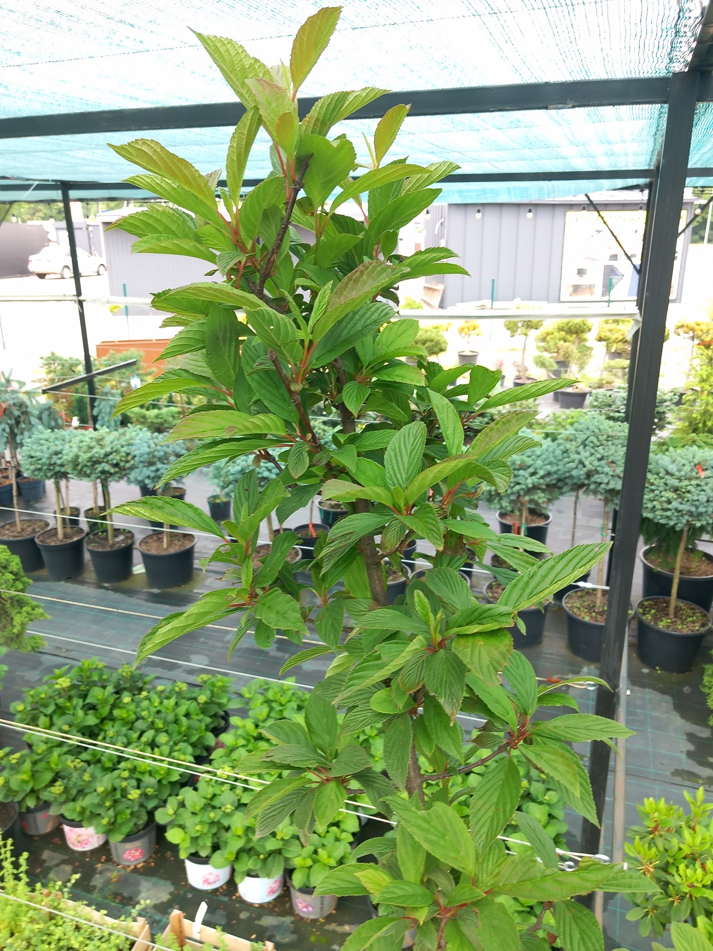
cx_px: 356
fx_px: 742
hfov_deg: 51.4
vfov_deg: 65.3
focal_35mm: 27
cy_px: 476
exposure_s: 1/50
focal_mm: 4
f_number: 1.8
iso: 20
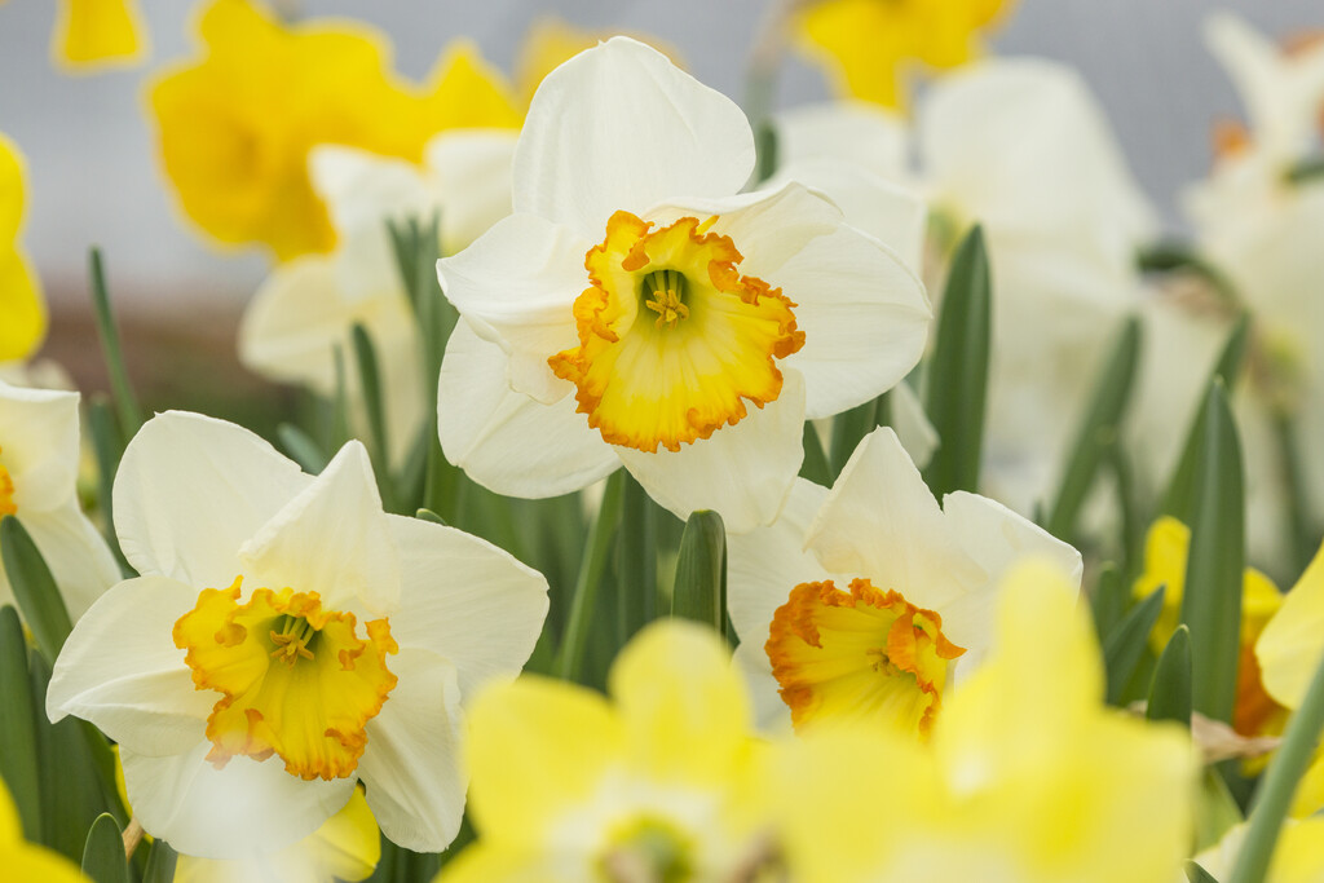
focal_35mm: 200
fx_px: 7356
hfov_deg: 10.3
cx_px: 662
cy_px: 442
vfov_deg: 6.9
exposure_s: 1/1000
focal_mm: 200
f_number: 6.3
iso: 500
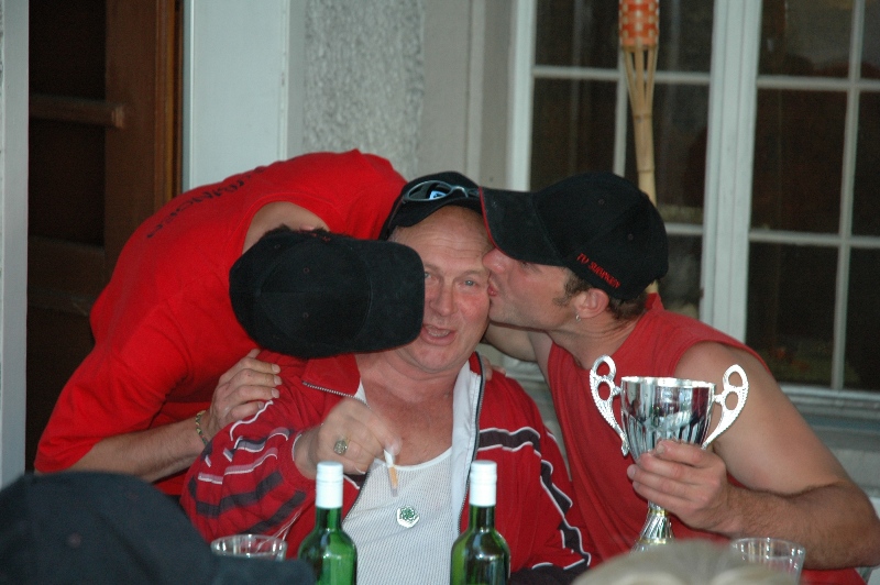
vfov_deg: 13.0
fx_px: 2564
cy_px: 292
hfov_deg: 19.5
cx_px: 440
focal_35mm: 105
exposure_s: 1/60
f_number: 4.5
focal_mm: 70
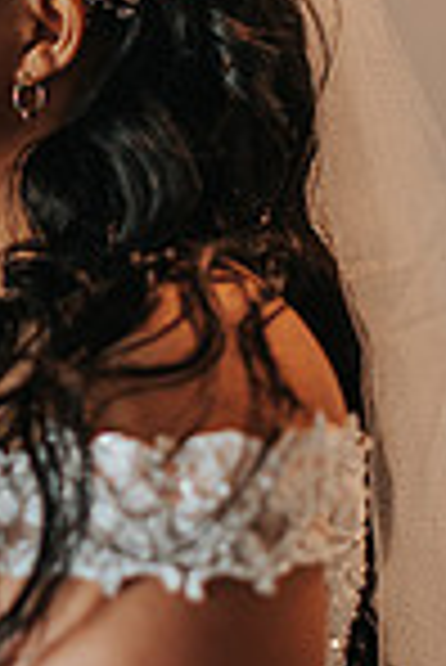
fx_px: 2818
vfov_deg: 13.5
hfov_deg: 8.9
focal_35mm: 152
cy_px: 194
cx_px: -104
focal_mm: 50
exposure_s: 1/320
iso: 640
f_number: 1.8
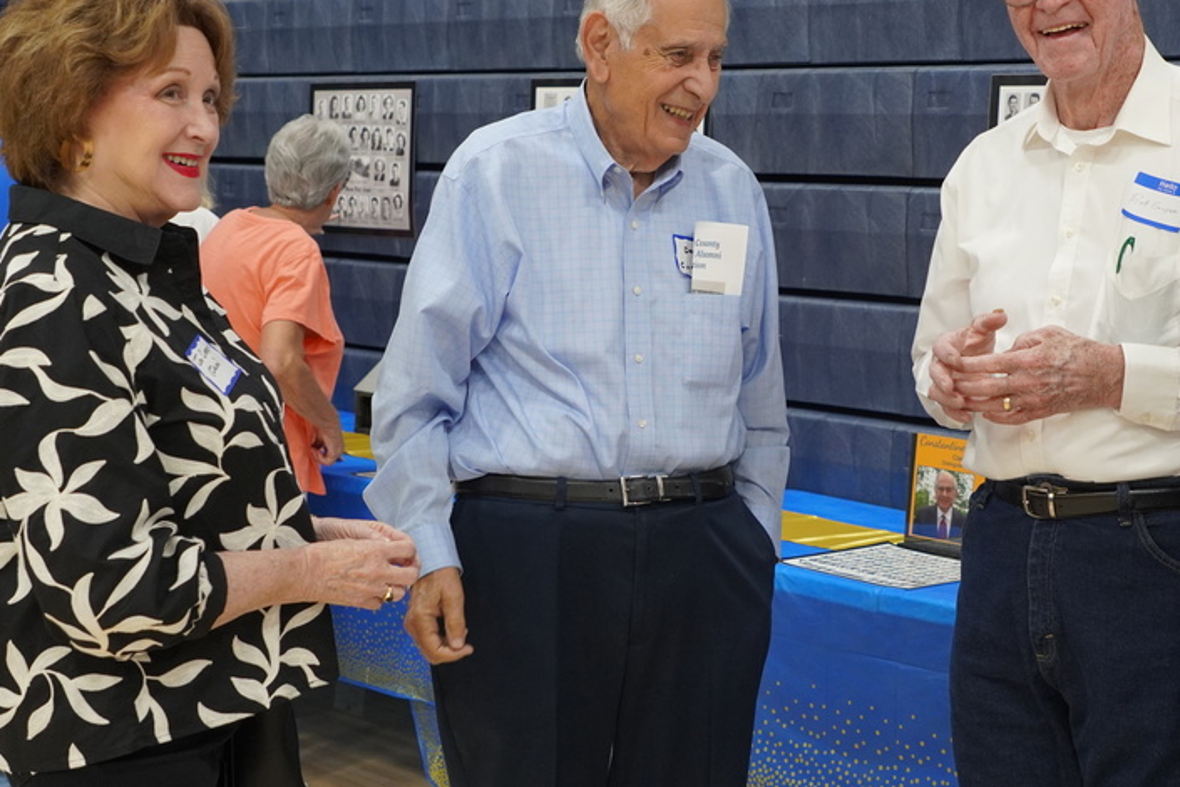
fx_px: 1999
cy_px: 379
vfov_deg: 22.3
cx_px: 752
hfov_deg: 32.7
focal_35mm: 61
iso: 1000
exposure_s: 1/160
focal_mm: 28
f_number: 4
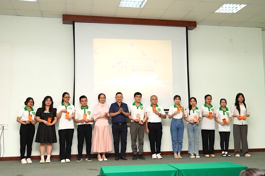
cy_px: 88
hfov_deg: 46.4
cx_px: 132
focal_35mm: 42
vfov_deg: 31.9
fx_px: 309
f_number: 6.3
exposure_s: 1/100
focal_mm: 28
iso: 1600
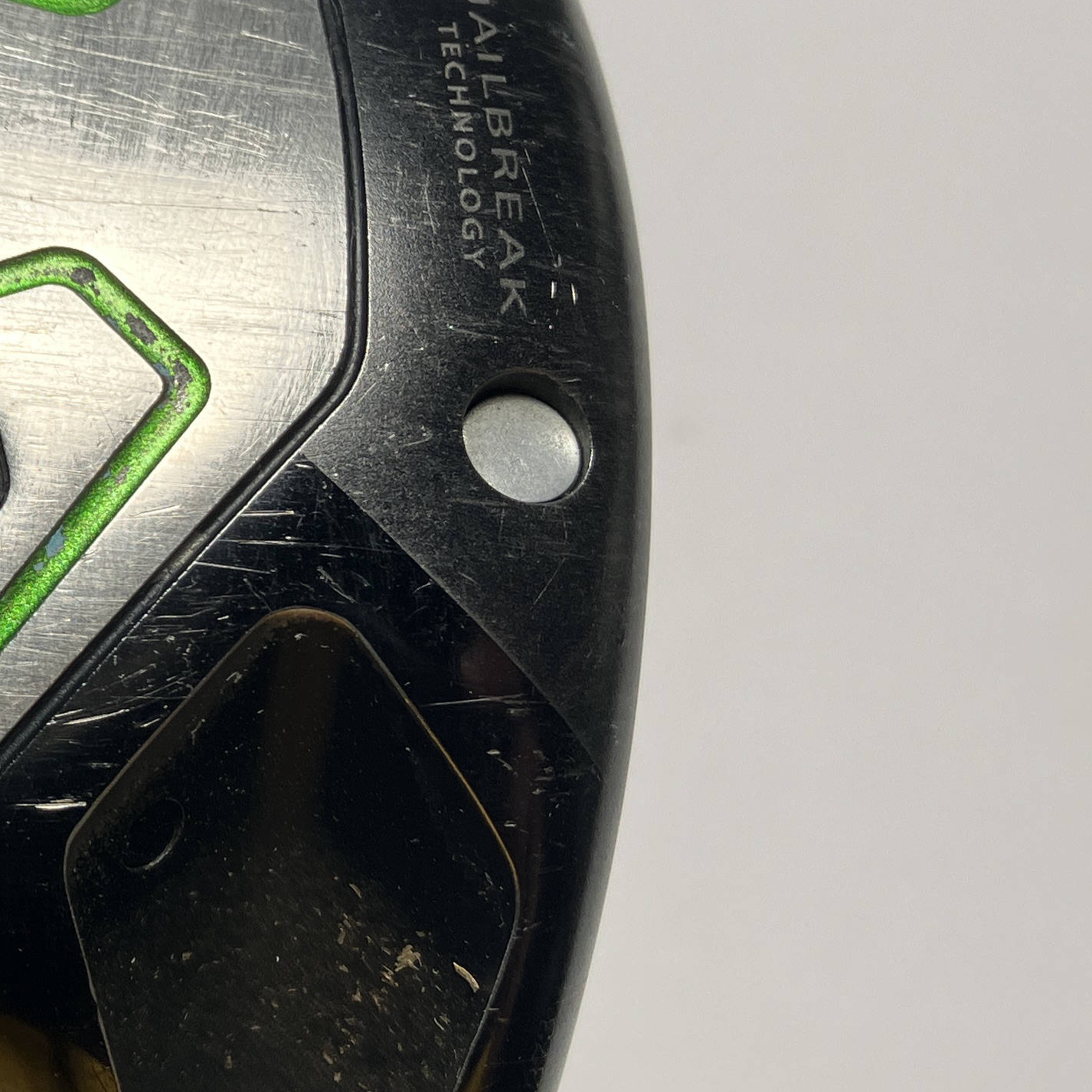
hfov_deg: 22.1
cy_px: 536
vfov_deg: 24.7
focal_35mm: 70
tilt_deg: -60.7
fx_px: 2498
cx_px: -336
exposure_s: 1/292
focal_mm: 3.99
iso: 32
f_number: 1.8
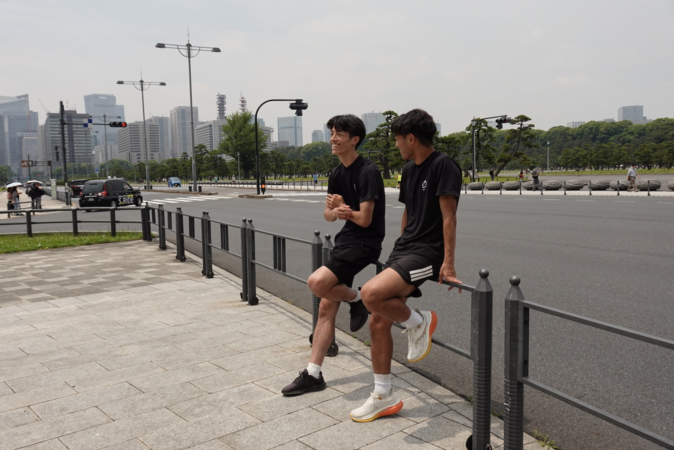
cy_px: 225
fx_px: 618
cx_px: 337
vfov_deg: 40.0
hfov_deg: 57.2
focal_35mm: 33
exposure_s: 1/200
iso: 125
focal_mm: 12.11
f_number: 4
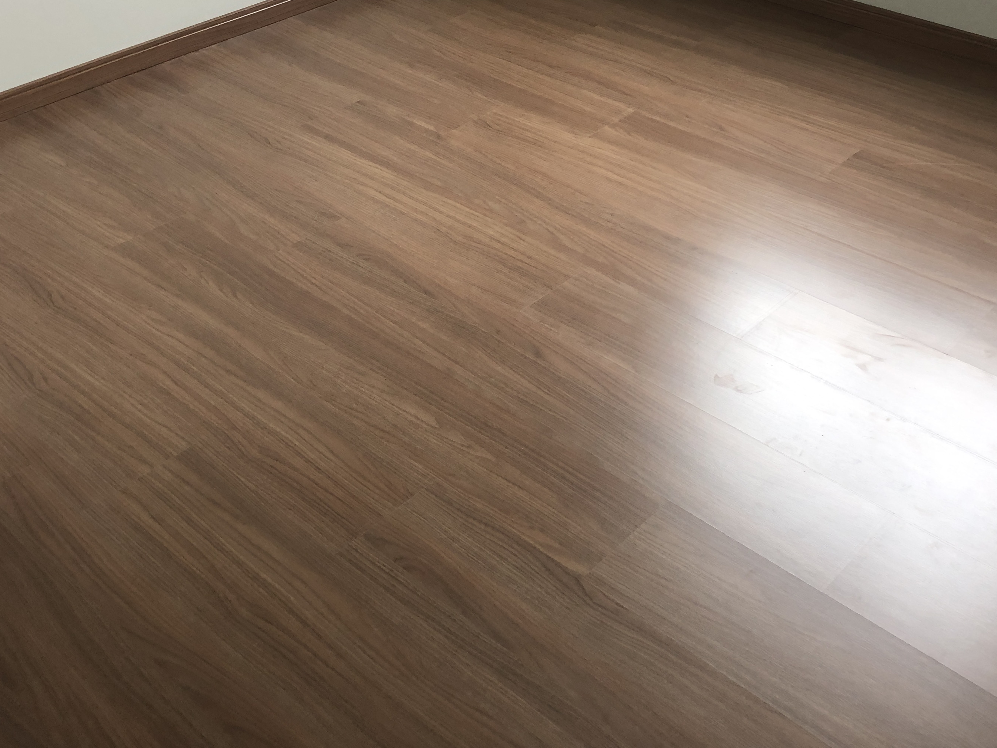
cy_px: 188
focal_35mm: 42
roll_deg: +0.0
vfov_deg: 33.7
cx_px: 519
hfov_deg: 44.8
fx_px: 1210
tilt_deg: -29.6
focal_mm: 4
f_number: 1.8
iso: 25
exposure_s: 1/30
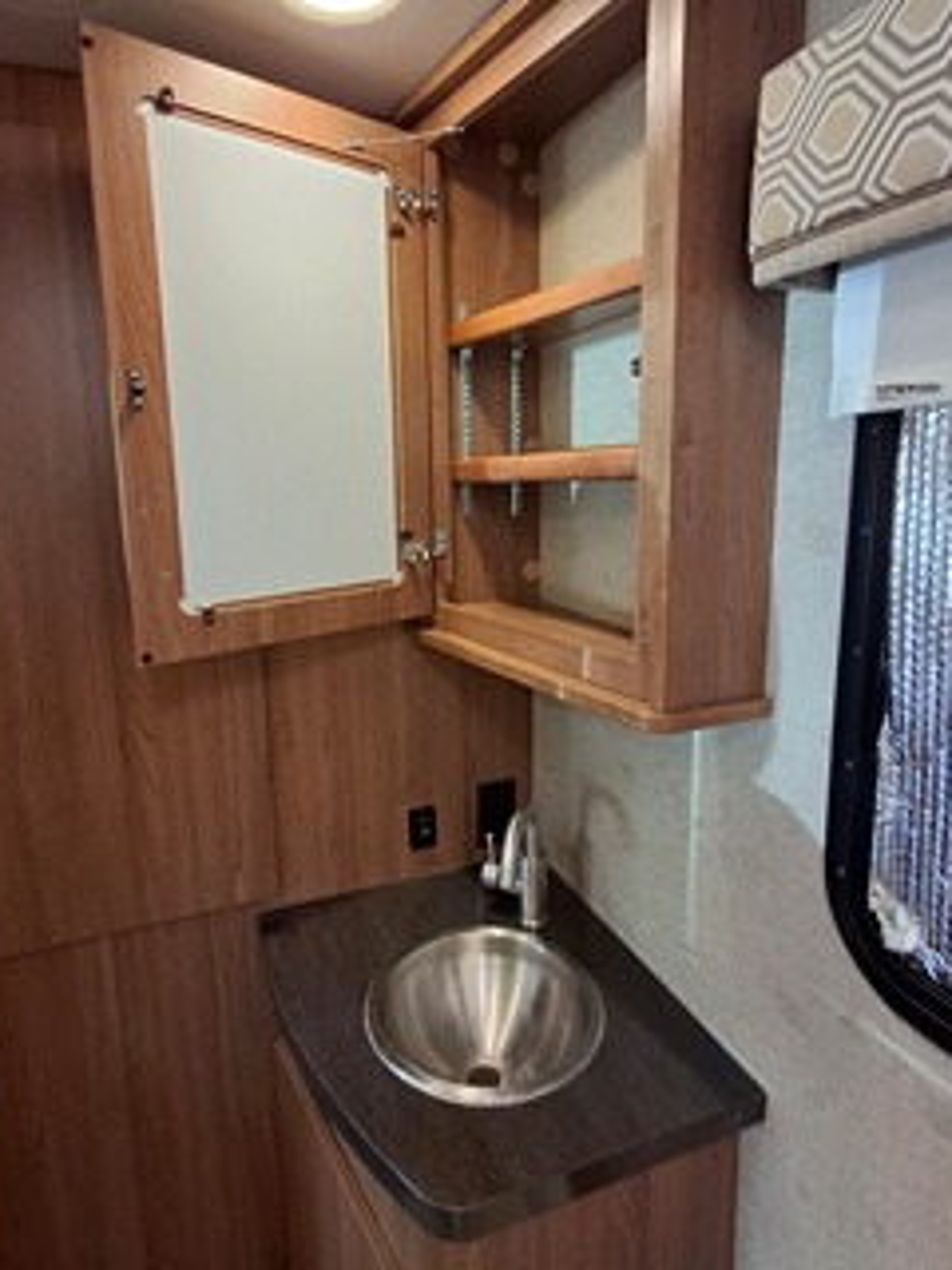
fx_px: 733
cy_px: 603
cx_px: 424
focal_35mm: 20
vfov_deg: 81.7
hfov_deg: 65.8
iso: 100
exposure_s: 1/40
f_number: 2.2
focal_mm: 1.64
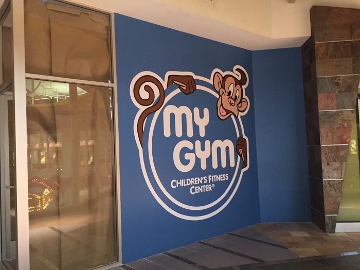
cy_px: 135
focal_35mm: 29
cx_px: 180
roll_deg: +1.8
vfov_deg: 48.2
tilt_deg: +1.5
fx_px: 302
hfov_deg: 61.7
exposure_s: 1/16
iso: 250
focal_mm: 4.15
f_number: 2.2
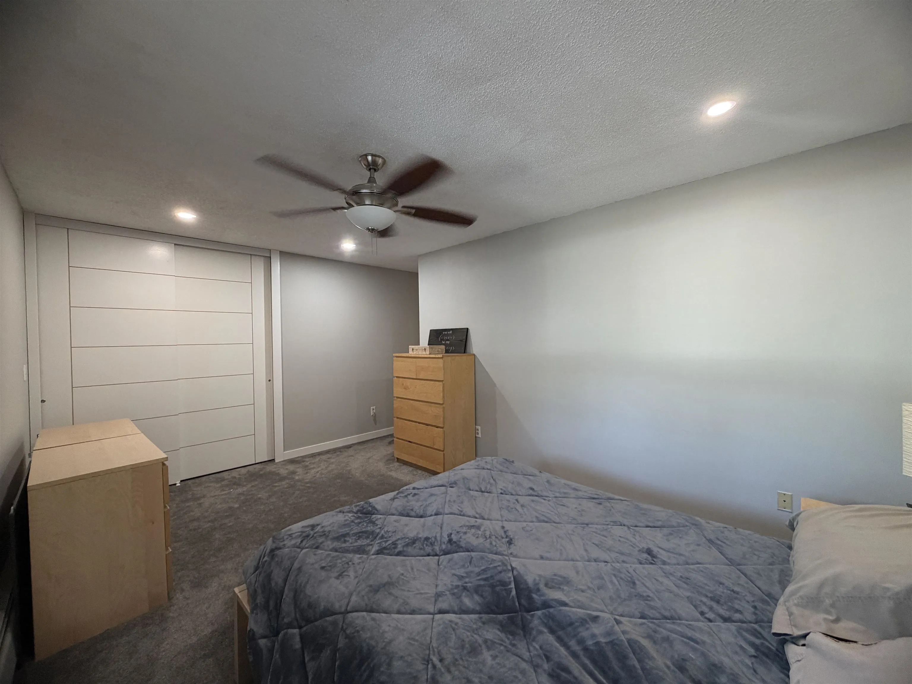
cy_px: 342
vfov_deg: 85.7
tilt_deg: -0.5
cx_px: 456
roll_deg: +1.0
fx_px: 369
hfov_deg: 102.1
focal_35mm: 14
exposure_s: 1/60
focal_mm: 2.22
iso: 200
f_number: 2.2
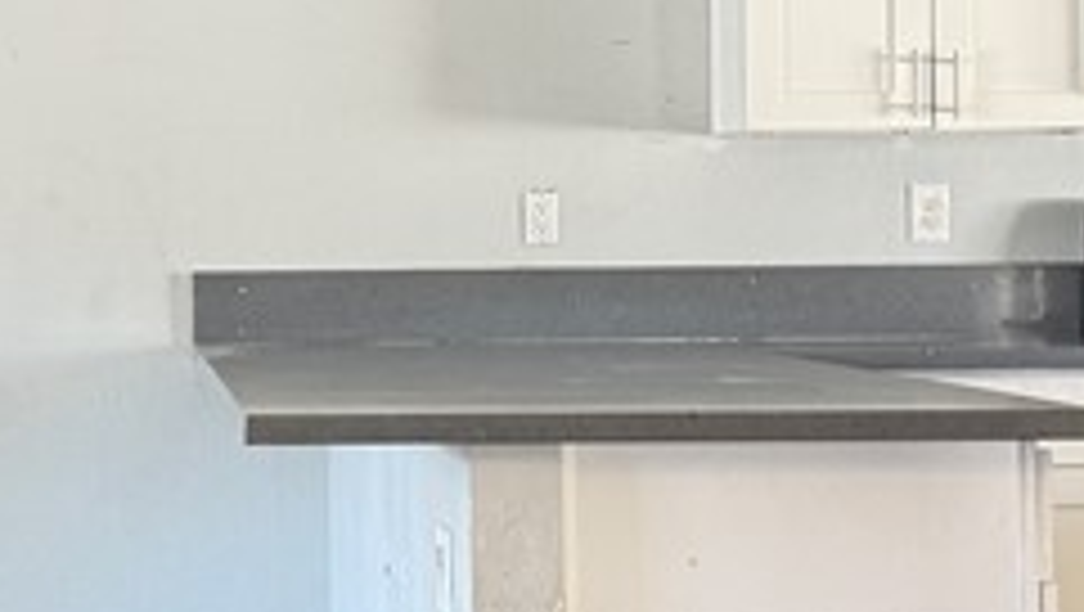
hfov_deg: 19.1
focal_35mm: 111
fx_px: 3193
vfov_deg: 10.9
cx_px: 198
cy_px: 212
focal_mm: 6.76
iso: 200
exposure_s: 1/60
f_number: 1.78
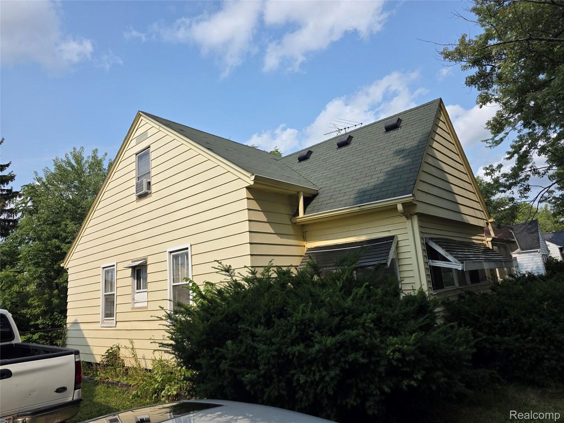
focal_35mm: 23
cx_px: 282
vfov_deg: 58.9
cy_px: 212
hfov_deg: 73.9
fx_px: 375
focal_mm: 6.3
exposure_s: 1/5958
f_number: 1.7
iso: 80
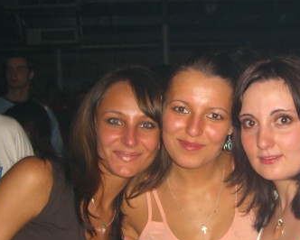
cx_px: 217
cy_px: 165
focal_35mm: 67
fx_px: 595
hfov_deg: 28.0
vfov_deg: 22.7
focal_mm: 7.9
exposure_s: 1/60
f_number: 2.8
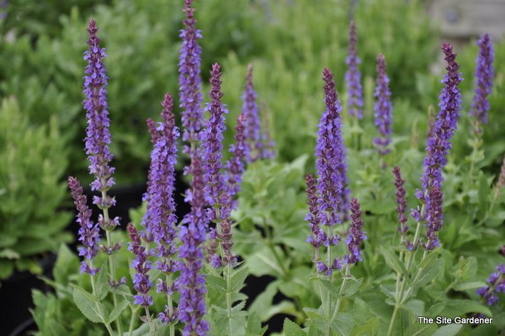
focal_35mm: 112
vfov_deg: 12.2
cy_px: 168
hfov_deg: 18.2
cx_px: 252
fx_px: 1577
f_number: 5.3
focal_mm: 75
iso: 500
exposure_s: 1/60
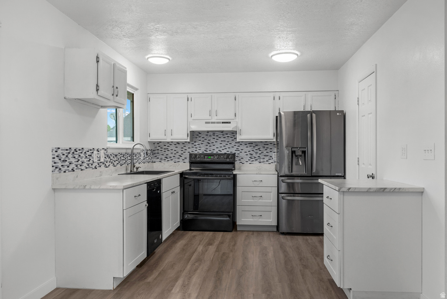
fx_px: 335
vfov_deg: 48.0
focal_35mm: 27
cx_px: 224
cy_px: 150
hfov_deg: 67.4
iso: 500
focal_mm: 27
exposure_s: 1/2.5
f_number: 8
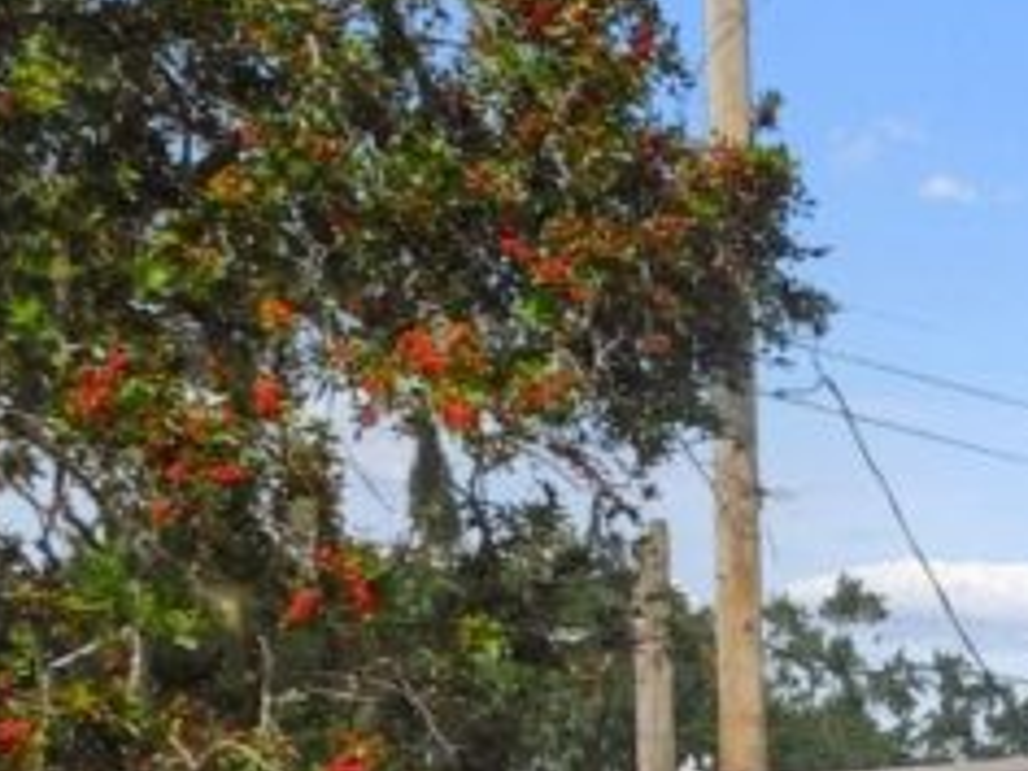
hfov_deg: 13.5
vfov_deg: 10.8
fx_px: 3861
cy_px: 1276
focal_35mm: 130
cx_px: 1895
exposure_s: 1/500
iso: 125
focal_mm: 5.3
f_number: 6.4
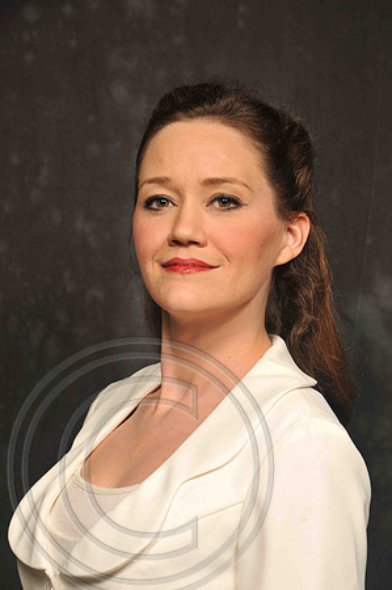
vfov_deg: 16.1
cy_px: 295
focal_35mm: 128
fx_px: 2087
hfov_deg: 10.7
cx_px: 196
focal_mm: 85
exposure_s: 1/125
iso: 200
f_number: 7.1
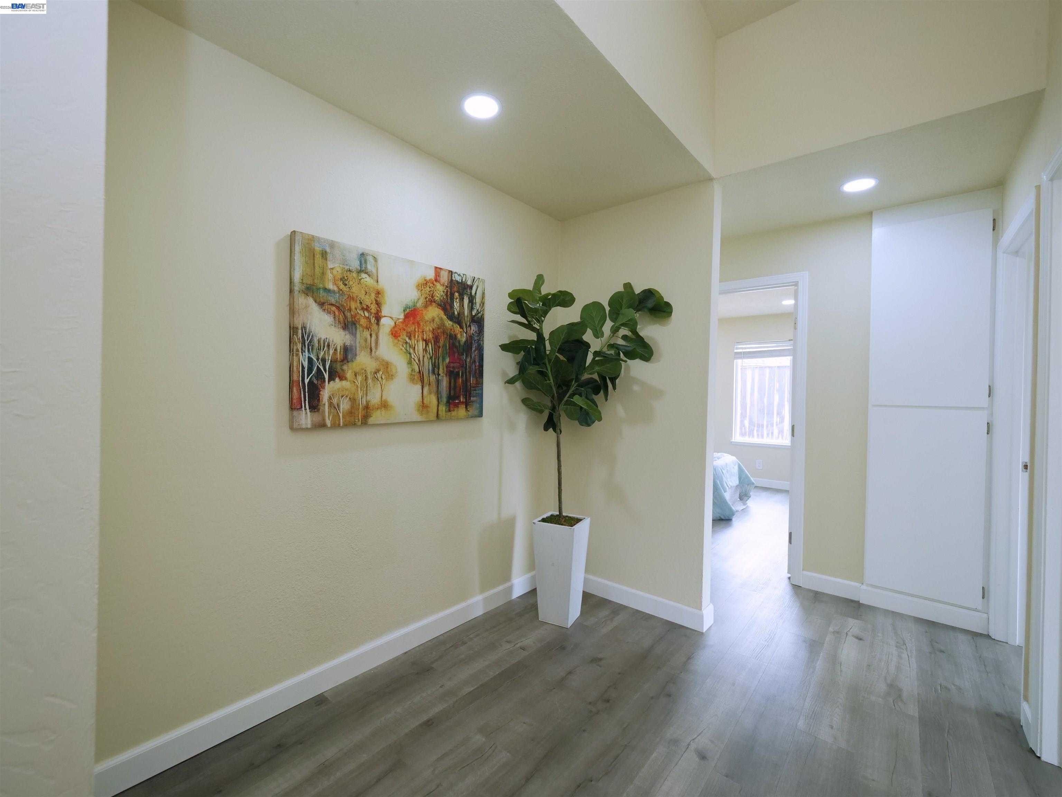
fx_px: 430
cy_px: 398
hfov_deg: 102.1
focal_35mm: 14
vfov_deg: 85.7
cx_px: 531
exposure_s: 1/125
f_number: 3.5
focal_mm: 7
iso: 800
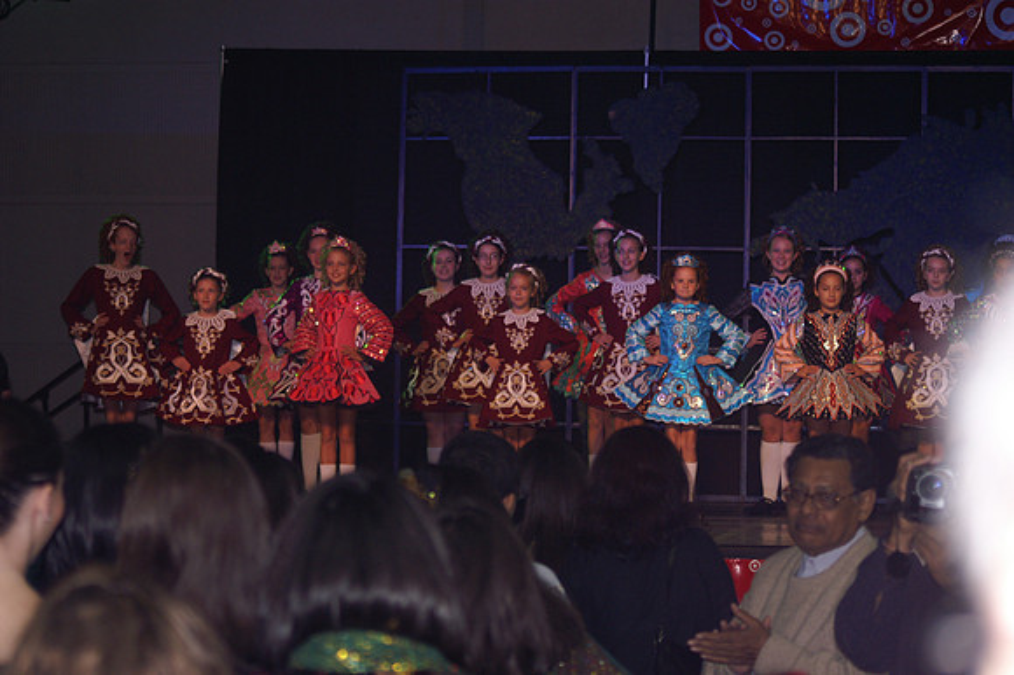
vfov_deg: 13.0
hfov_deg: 19.5
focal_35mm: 105
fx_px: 2956
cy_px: 338
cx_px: 507
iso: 400
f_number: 4
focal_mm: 70
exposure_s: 1/125
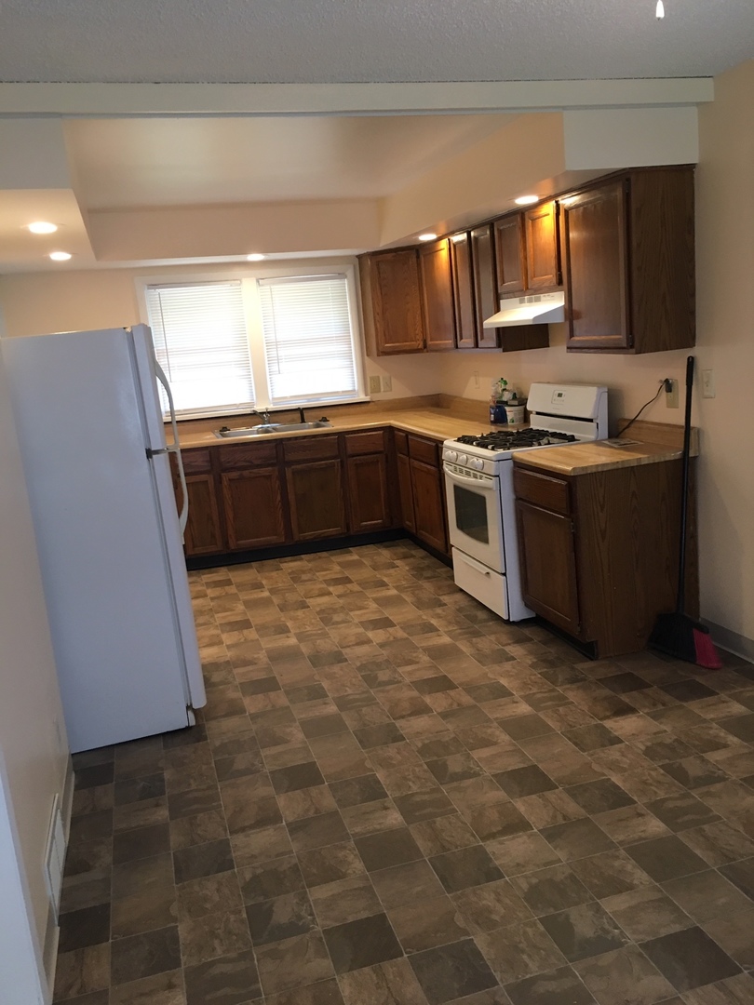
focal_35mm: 29
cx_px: 377
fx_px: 842
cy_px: 502
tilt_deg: -12.6
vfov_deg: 61.7
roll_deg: +4.8
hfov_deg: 48.2
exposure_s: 1/30
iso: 100
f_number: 2.2
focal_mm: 4.15
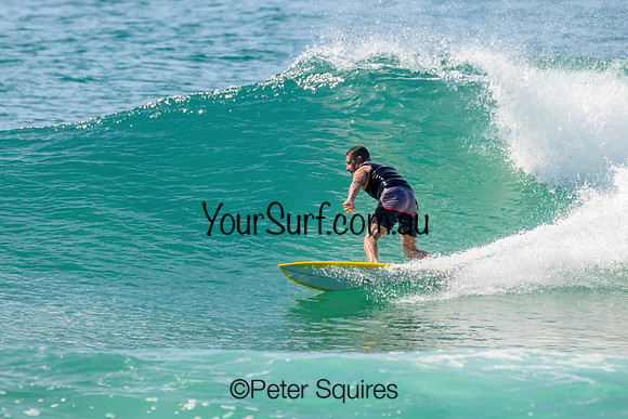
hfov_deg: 2.5
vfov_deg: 1.6
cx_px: 317
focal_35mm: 839
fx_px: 14637
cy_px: 189
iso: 800
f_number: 11
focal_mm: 610
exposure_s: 1/2000
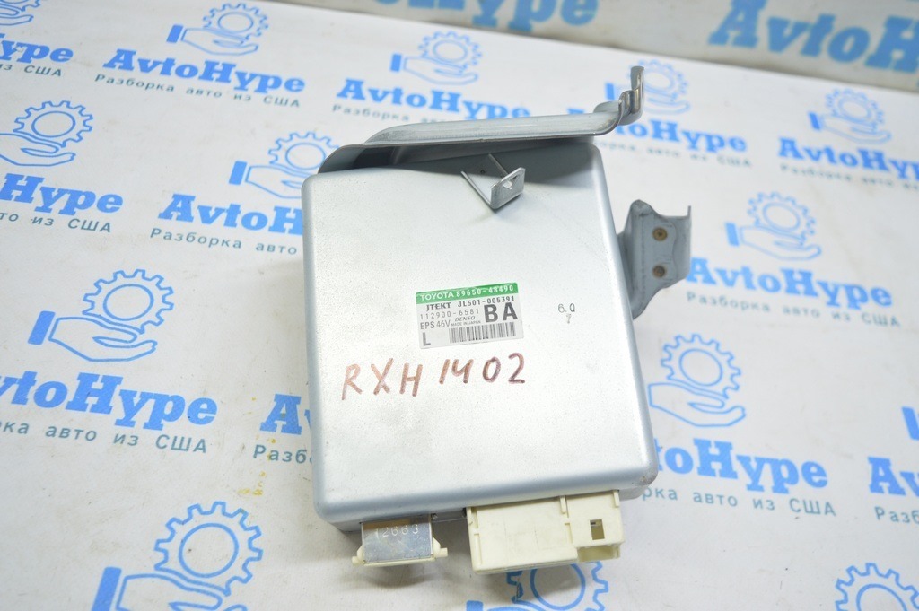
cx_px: 460
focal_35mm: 34
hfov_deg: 55.1
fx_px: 880
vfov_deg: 38.3
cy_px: 306
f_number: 3.8
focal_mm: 23
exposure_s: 1/40
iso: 400
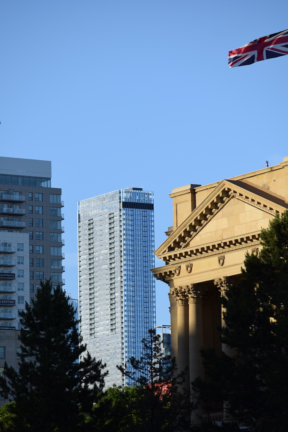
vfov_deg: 9.5
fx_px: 2611
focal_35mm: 218
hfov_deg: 6.3
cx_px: 144
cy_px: 216
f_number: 6.3
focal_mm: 145
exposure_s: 1/640
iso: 200
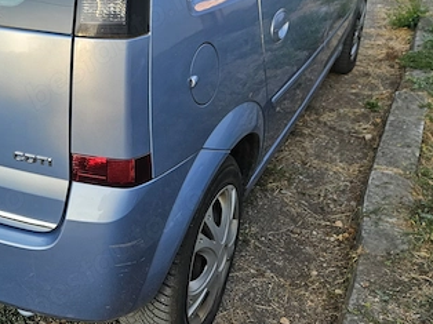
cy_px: 59
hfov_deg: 39.8
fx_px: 550
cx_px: 43
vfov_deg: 31.9
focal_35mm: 44
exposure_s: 1/719
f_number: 1.8
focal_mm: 5.4
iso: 80
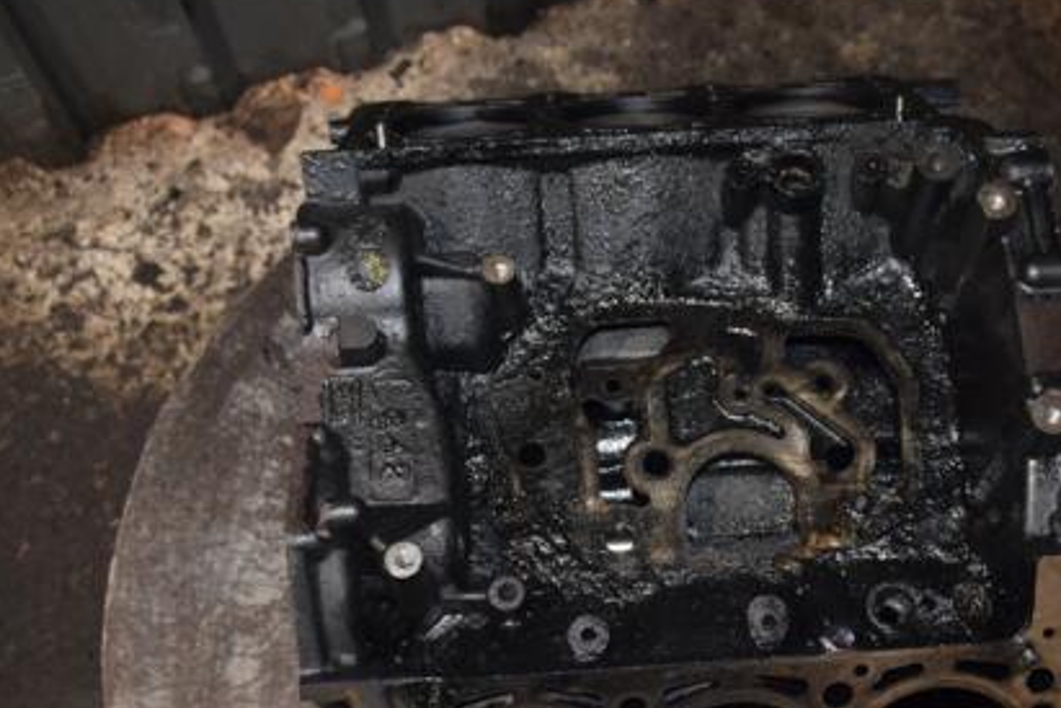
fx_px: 1613
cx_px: 640
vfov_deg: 24.6
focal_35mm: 55
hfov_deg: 36.3
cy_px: 481
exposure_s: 1/60
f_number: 5
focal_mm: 25
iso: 800
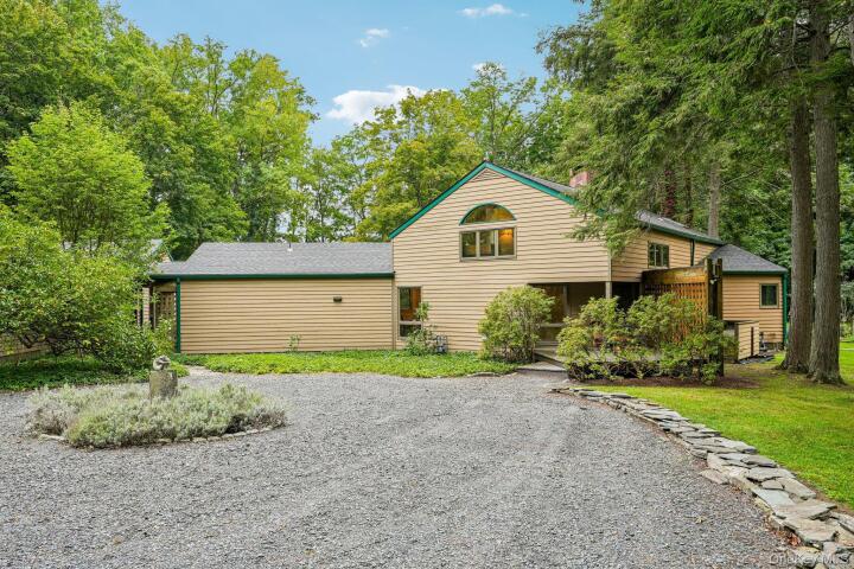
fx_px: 617
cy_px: 284
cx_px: 427
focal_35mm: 26
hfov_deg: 69.4
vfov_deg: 49.6
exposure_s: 1/30
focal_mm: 26
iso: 125
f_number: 8
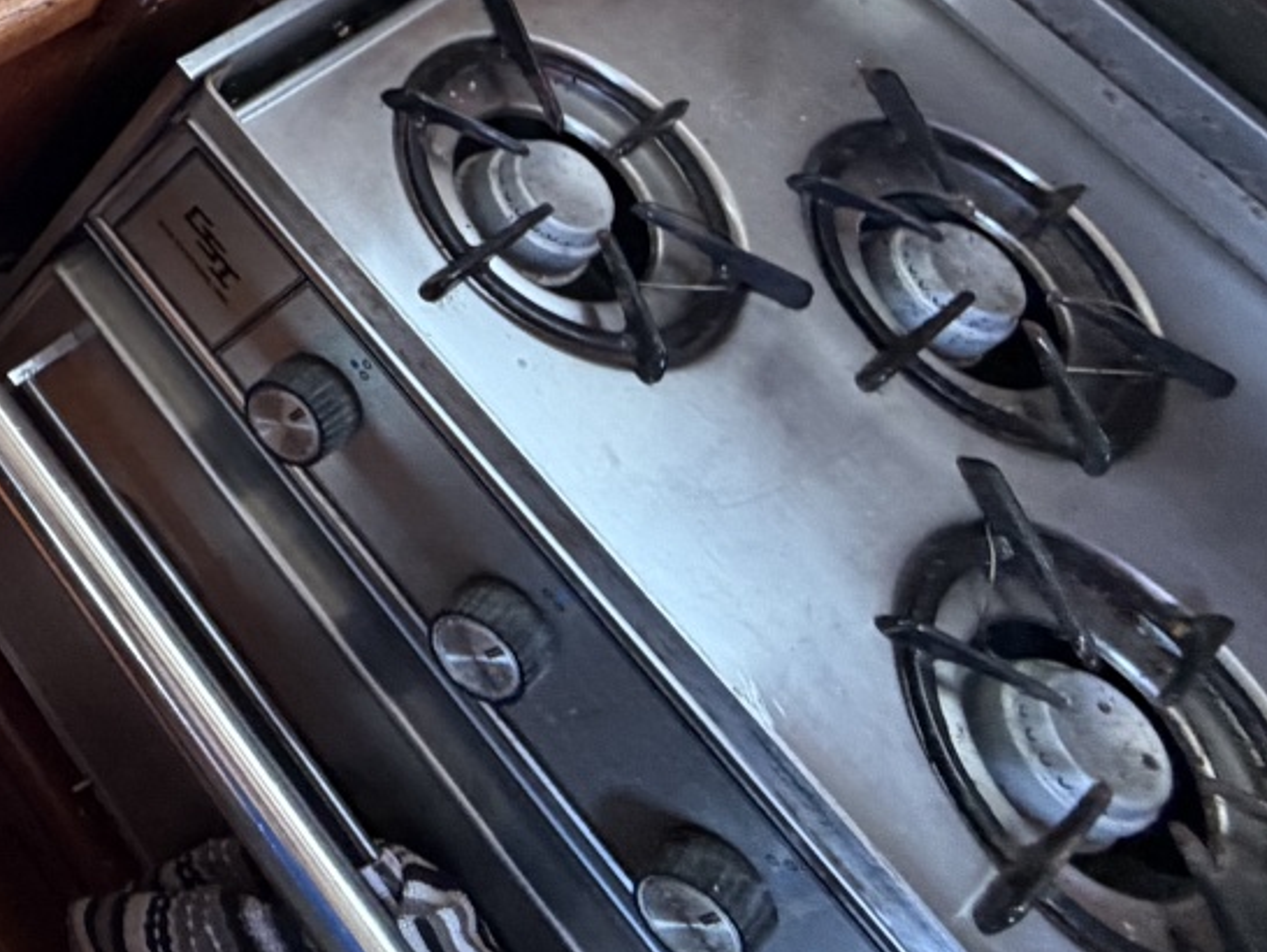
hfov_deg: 35.0
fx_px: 1501
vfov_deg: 31.2
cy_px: -102
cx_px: -297
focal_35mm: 41
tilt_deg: -49.6
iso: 320
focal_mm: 2.22
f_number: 2.2
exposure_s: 1/106
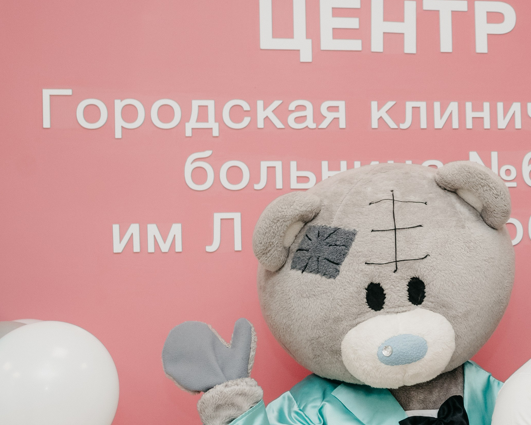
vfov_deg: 19.1
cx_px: 552
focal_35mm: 80
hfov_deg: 22.7
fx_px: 1257
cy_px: 269
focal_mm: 35
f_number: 4
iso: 640
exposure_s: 1/160
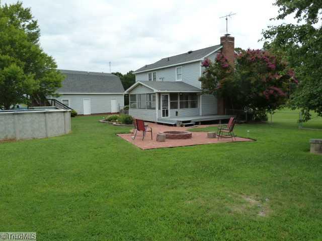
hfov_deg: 69.4
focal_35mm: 25
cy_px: 120
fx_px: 233
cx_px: 161
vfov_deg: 54.9
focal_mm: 4.1
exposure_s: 1/320
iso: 125
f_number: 4
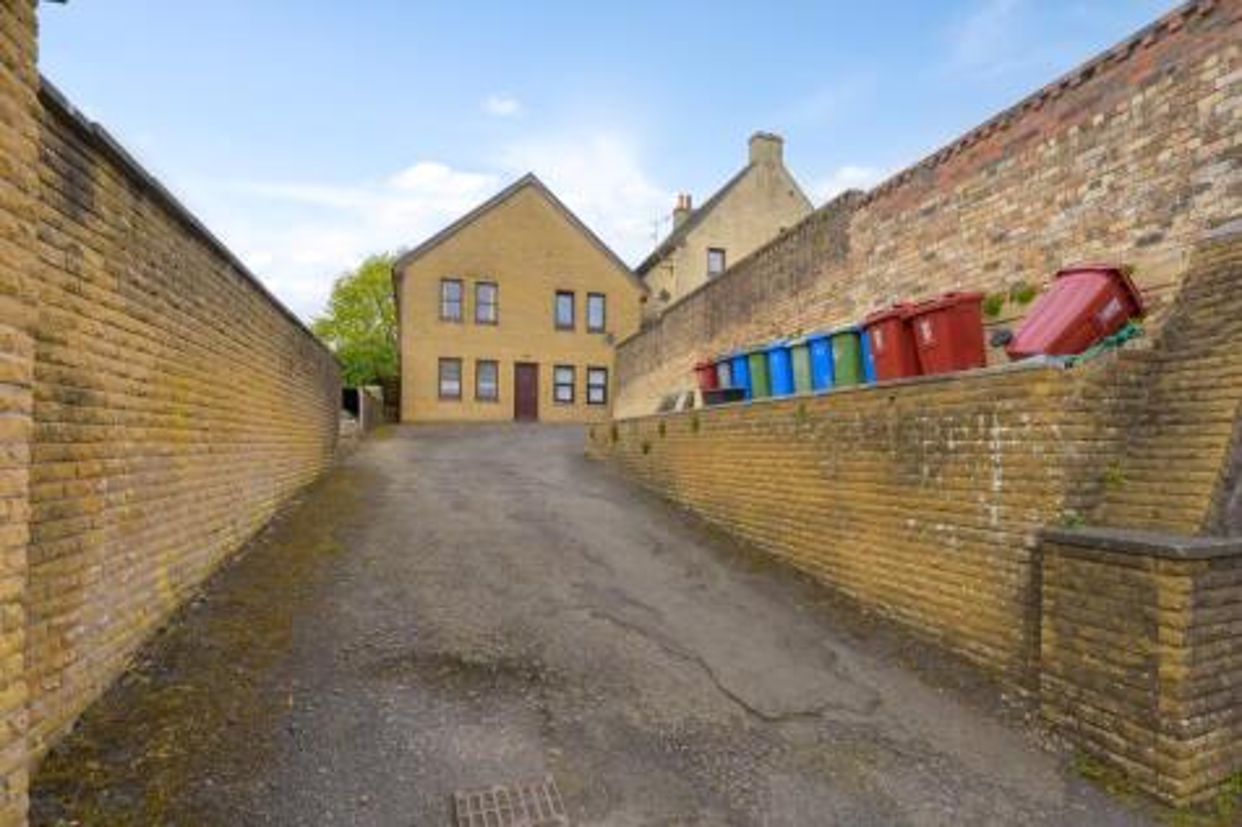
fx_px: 621
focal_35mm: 18
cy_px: 414
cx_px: 621
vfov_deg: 67.3
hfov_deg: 90.0
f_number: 8
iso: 100
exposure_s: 1/80
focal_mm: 18
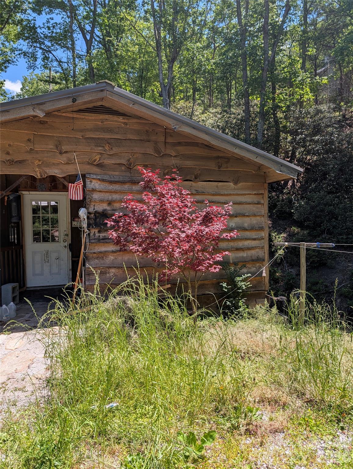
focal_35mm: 24
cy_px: 234
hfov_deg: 56.9
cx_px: 176
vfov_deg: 71.5
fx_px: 325
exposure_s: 1/576
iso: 18
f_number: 1.68
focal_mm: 6.9
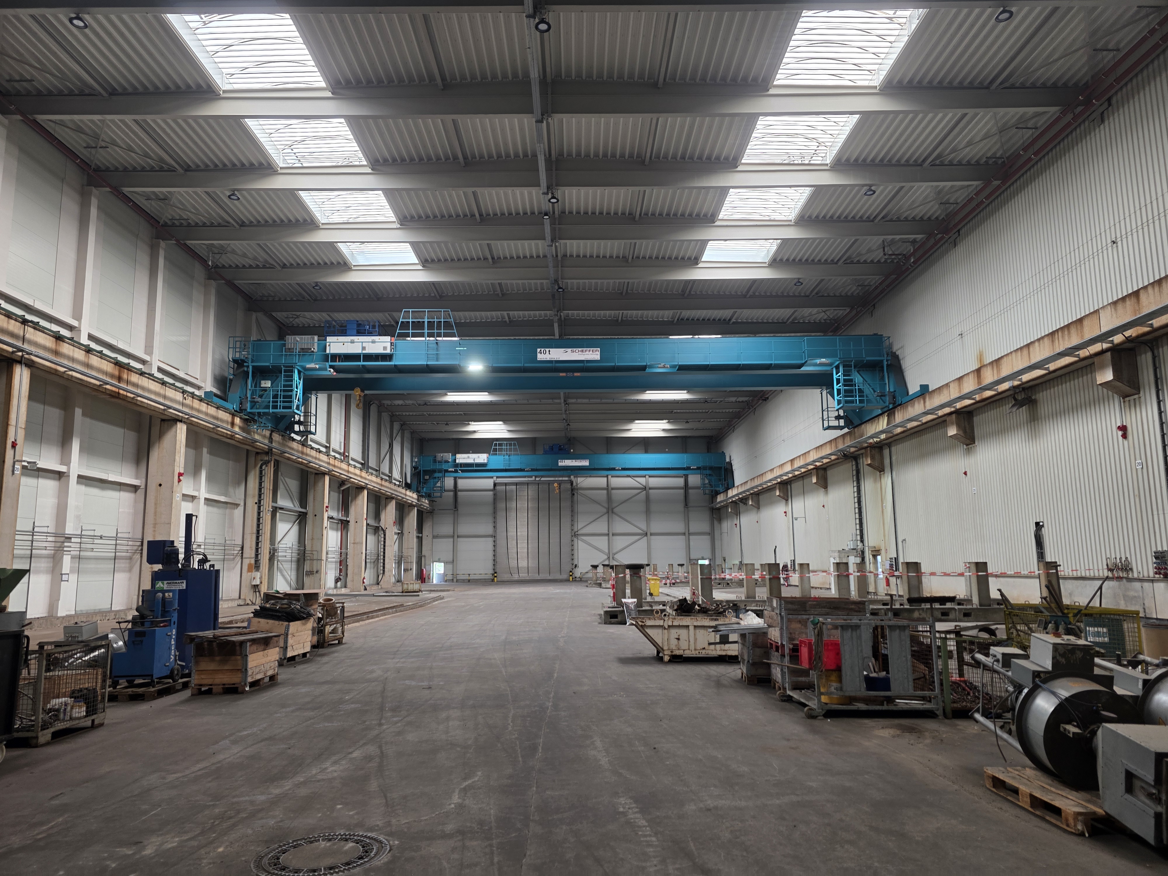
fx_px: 776
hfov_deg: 73.9
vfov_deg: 58.9
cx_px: 584
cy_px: 438
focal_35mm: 23
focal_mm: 6.3
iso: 80
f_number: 1.7
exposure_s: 1/52
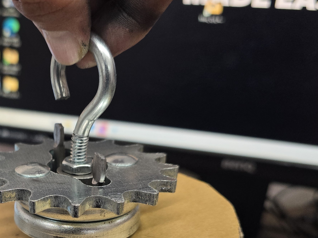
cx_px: 42
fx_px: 478
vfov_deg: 26.8
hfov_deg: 35.0
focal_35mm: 52
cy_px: 227
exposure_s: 1/120
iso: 250
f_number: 1.7
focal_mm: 6.3
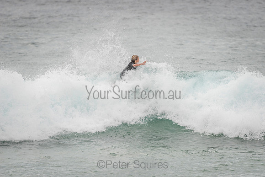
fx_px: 3092
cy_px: 88
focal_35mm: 420
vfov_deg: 3.3
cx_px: 132
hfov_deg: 4.9
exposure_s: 1/2000
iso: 250
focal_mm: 420
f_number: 5.6
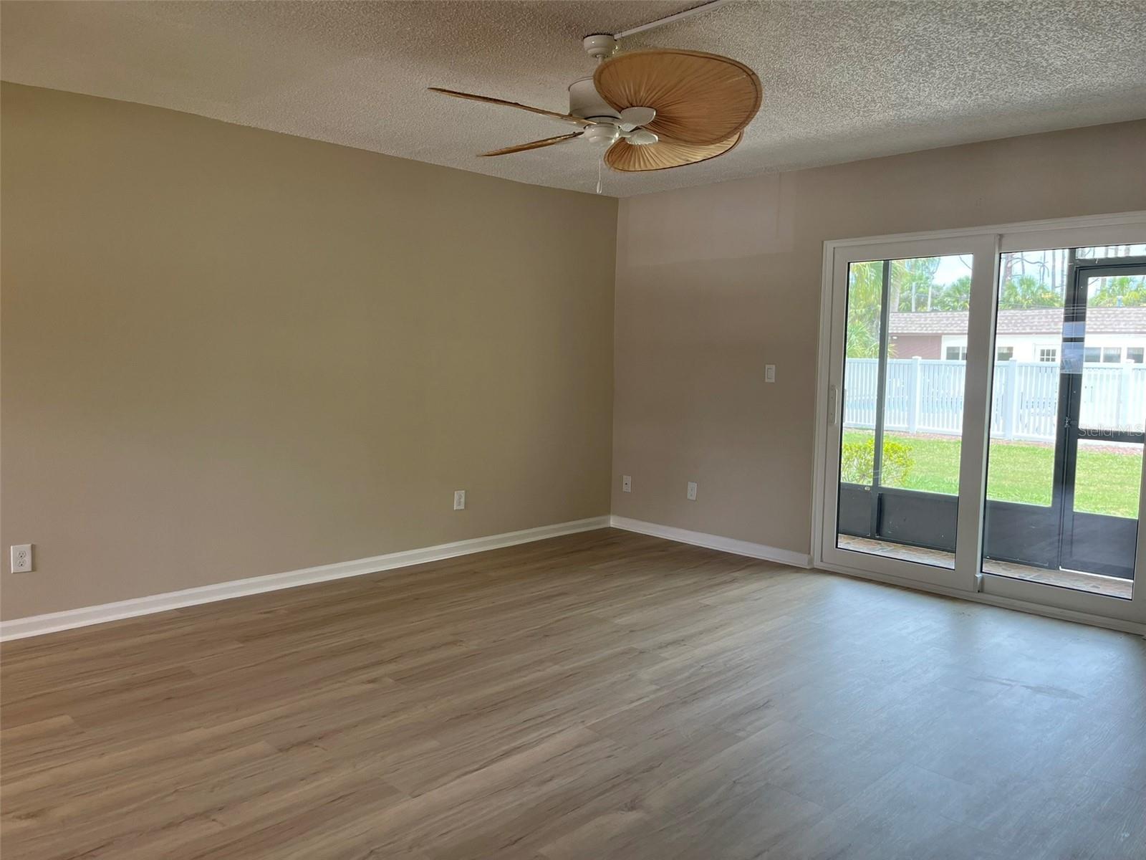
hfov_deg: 67.3
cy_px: 430
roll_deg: -1.0
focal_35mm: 26
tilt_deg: -6.3
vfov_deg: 53.1
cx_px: 573
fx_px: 861
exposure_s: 1/120
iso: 64
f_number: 1.6
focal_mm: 5.1
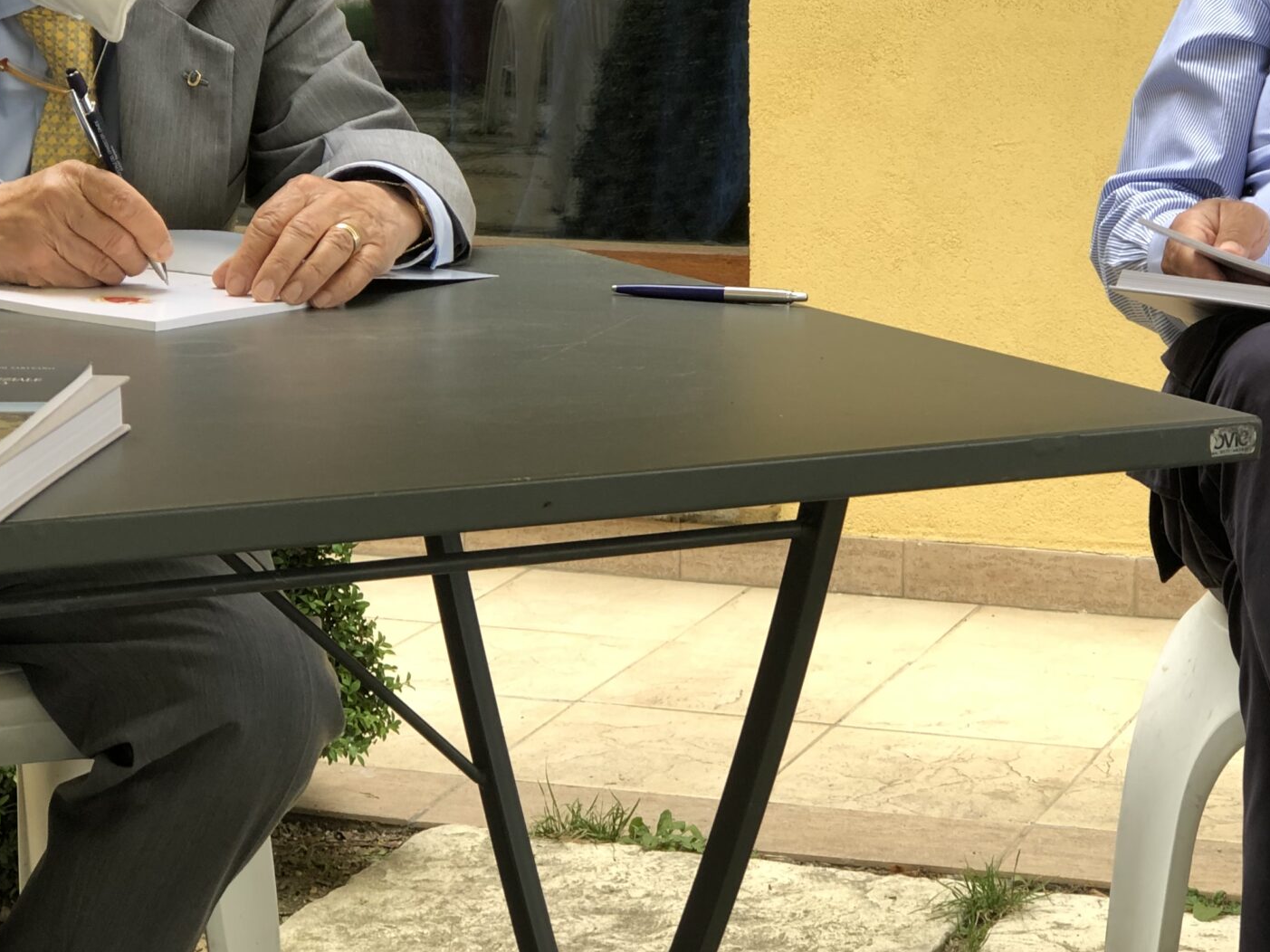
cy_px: 199
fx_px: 3815
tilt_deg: -6.9
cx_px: 725
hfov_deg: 18.9
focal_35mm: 104
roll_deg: +0.0
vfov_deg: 14.2
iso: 25
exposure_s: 1/60
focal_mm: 6.6
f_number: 2.8
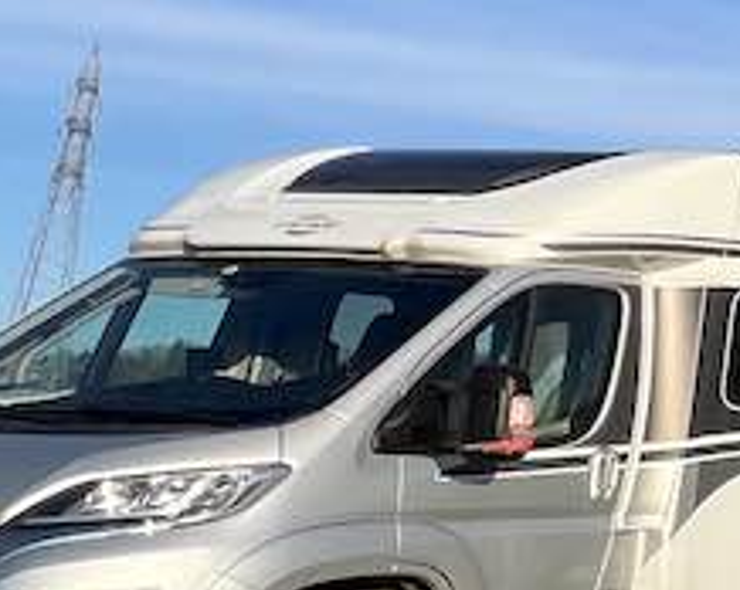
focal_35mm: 70
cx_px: 1704
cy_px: 220
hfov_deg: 15.9
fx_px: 1532
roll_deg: -0.2
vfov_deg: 21.8
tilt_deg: +9.7
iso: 32
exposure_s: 1/1908
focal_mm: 1.57
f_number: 1.8
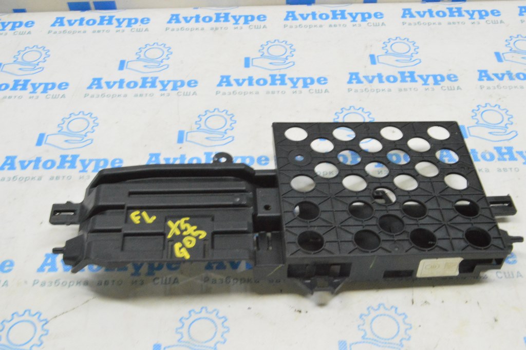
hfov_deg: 46.4
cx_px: 263
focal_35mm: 42
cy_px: 175
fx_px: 613
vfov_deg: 31.8
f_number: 20
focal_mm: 28
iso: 6400
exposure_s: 1/15
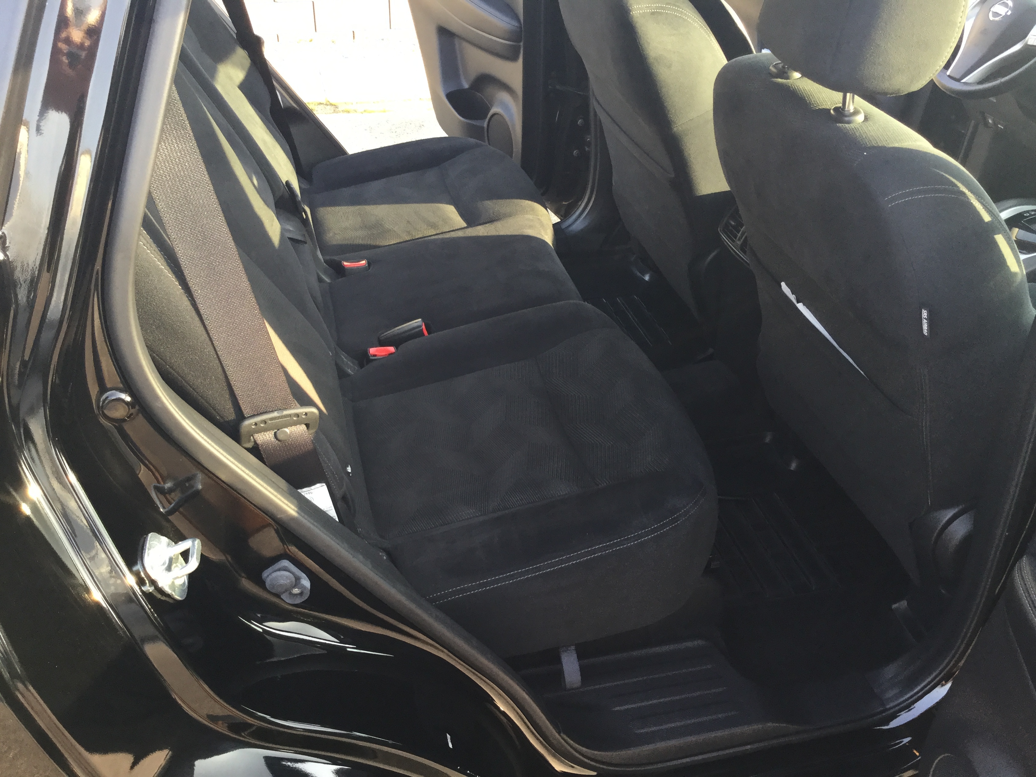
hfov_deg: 58.4
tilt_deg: -37.5
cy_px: 388
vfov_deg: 45.4
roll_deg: -3.8
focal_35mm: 31
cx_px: 518
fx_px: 928
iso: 32
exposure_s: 1/33
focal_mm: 3.3
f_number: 2.4
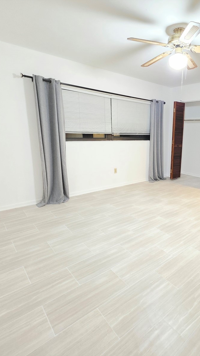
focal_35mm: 19
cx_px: 154
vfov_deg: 89.6
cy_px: 178
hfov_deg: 55.1
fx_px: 179
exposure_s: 1/24
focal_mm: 2.2
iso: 1000
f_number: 1.9
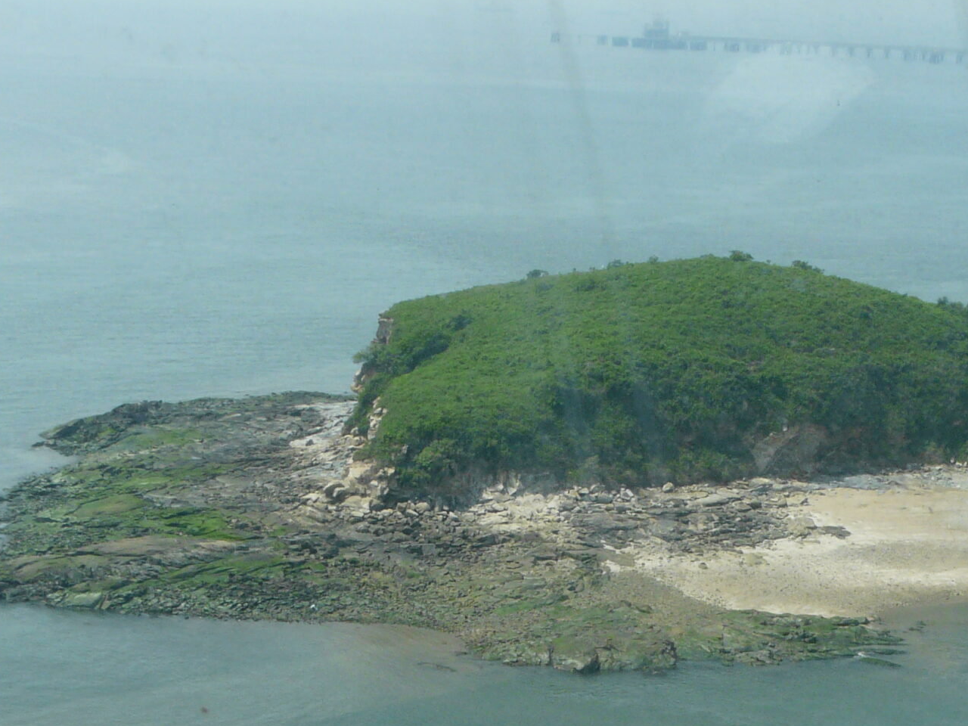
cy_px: 675
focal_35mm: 86
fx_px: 2405
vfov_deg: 16.9
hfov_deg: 22.6
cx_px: 691
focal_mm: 7
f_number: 5.6
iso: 100
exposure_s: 1/500
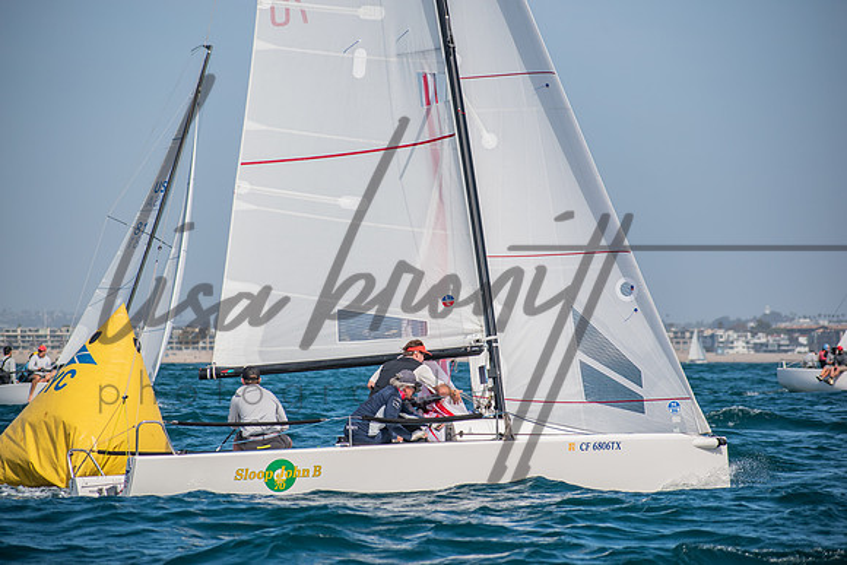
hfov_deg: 10.2
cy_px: 282
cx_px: 424
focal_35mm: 202
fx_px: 4765
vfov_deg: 6.8
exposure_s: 1/1250
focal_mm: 135
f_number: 6.3
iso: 200
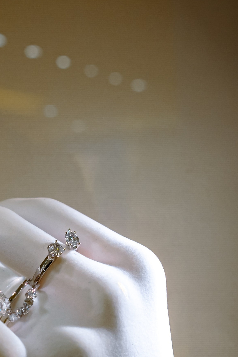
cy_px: 272
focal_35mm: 82
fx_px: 813
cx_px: 46
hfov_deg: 16.5
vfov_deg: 24.5
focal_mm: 23
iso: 200
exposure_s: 1/125
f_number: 5
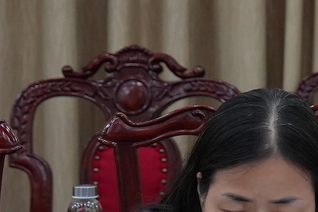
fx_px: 2747
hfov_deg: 6.4
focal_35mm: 311
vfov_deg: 4.4
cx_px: 639
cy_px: 40
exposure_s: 1/250
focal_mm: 56
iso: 2000
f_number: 4
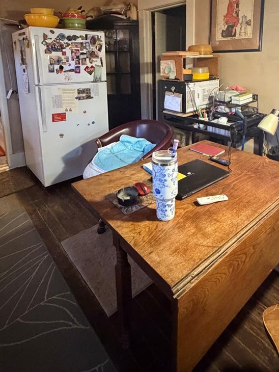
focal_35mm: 23
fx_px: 247
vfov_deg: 70.3
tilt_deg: -8.0
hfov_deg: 58.2
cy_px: 106
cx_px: 174
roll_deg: +0.6
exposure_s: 1/40
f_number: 2.2
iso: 1250
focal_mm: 2.22
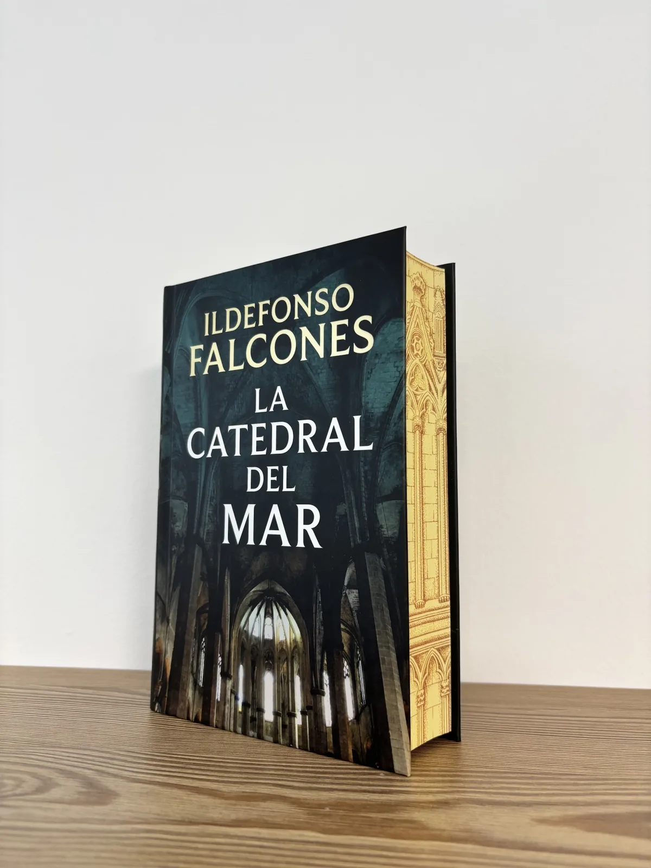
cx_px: 326
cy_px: 434
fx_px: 652
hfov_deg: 53.1
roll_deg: -0.6
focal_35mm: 26
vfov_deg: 67.3
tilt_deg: +7.3
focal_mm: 5.96
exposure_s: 1/50
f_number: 1.6
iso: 100
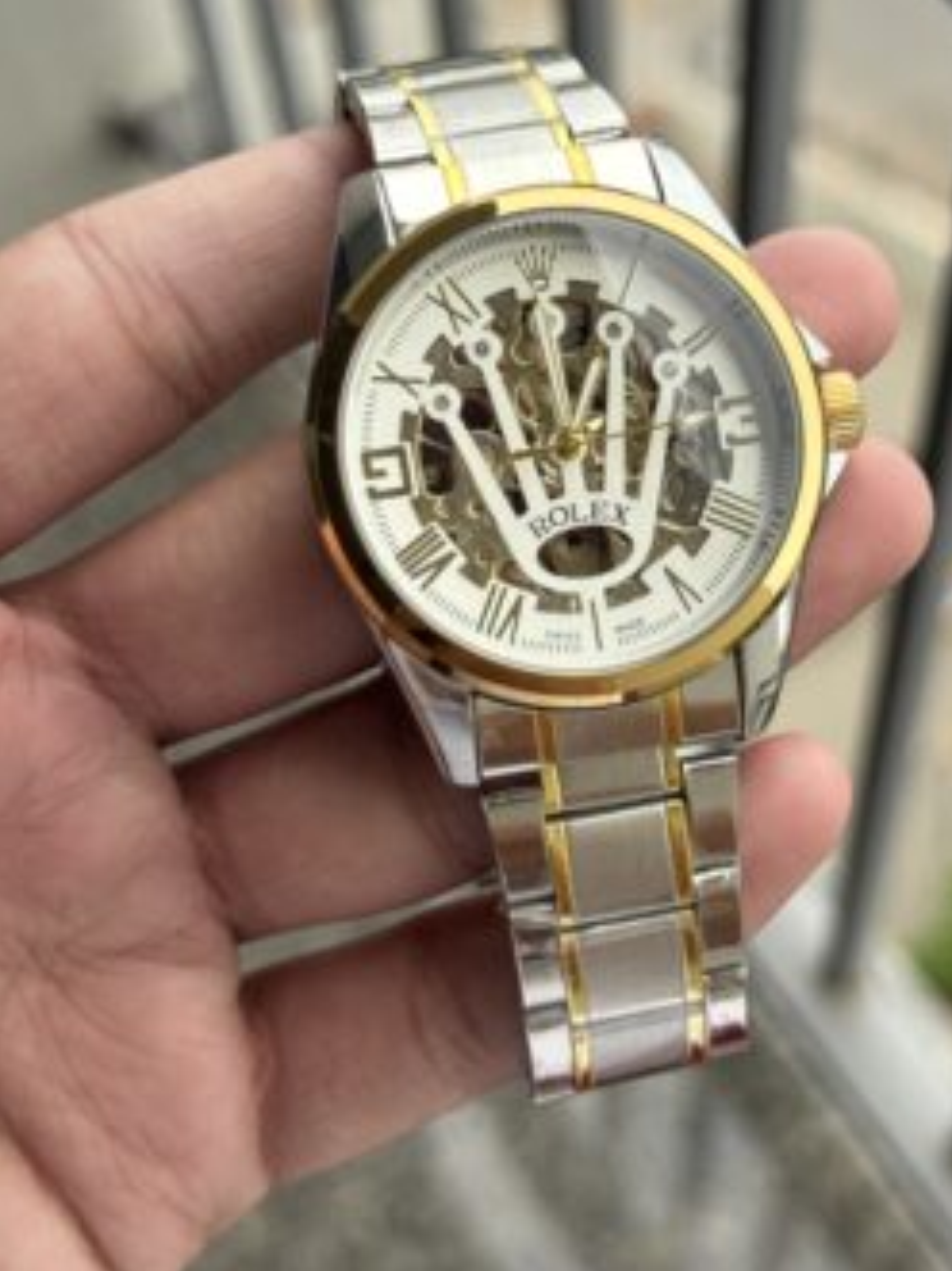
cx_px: 568
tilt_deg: -59.1
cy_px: 634
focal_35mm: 58
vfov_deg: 33.2
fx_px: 2128
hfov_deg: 25.2
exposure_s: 1/723
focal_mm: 6.76
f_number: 1.78
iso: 64
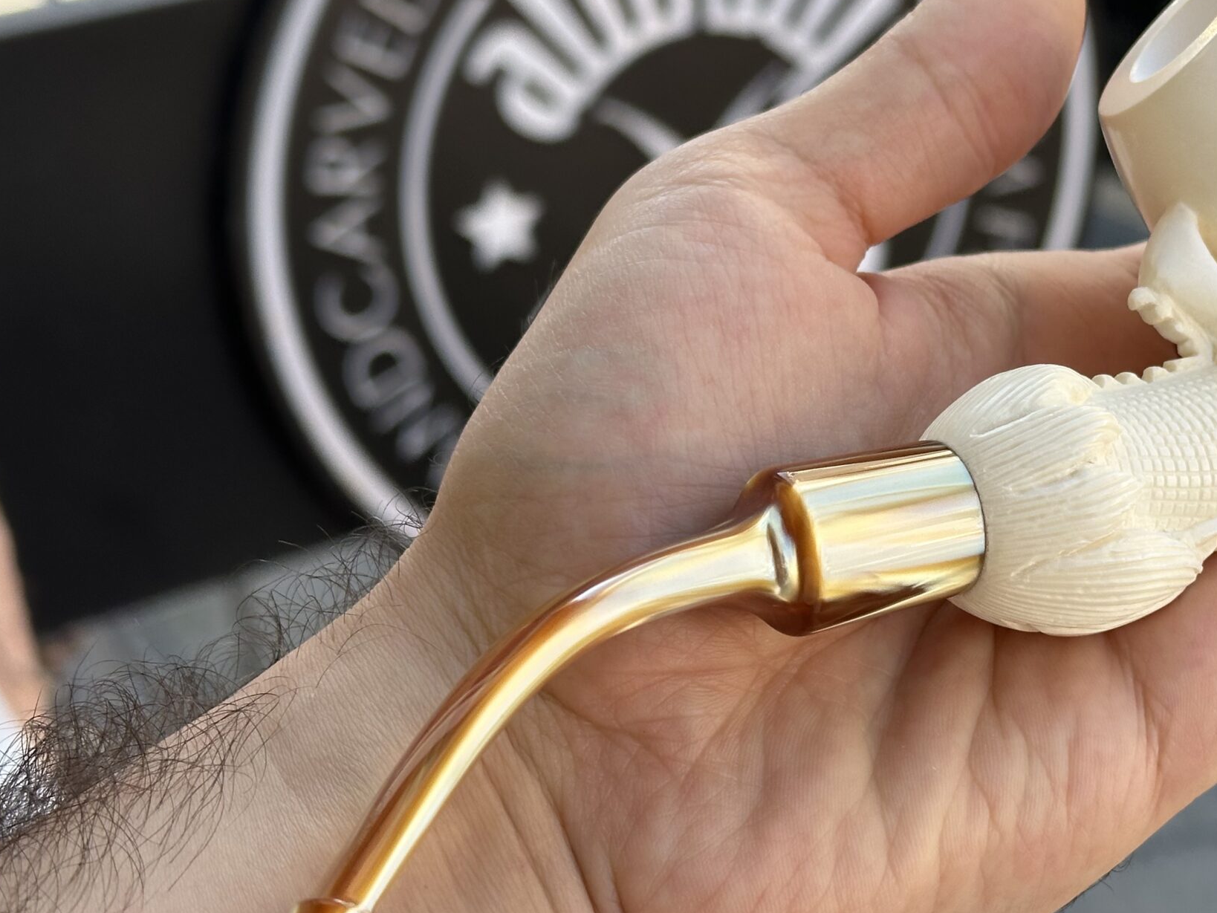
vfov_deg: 19.6
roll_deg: +5.1
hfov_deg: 25.6
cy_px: 409
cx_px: 941
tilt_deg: -22.4
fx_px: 2637
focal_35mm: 75
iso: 64
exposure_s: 1/612
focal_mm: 6.86
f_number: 1.78
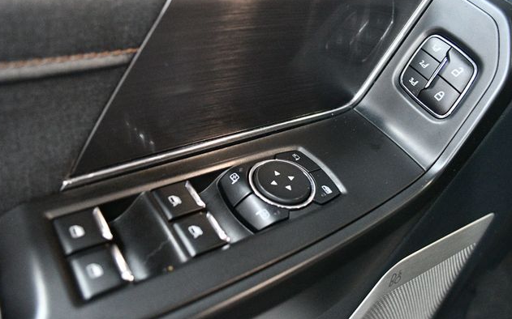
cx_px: 253
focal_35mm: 31
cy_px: 150
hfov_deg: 61.2
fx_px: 432
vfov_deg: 40.6
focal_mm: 20
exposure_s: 1/60
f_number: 3.8
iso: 6400
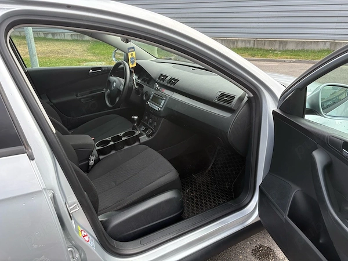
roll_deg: +1.0
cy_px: 130
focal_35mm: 26
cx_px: 174
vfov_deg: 53.1
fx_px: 261
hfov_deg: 67.3
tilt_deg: -24.2
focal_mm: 5.96
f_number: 1.6
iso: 64
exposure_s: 1/810
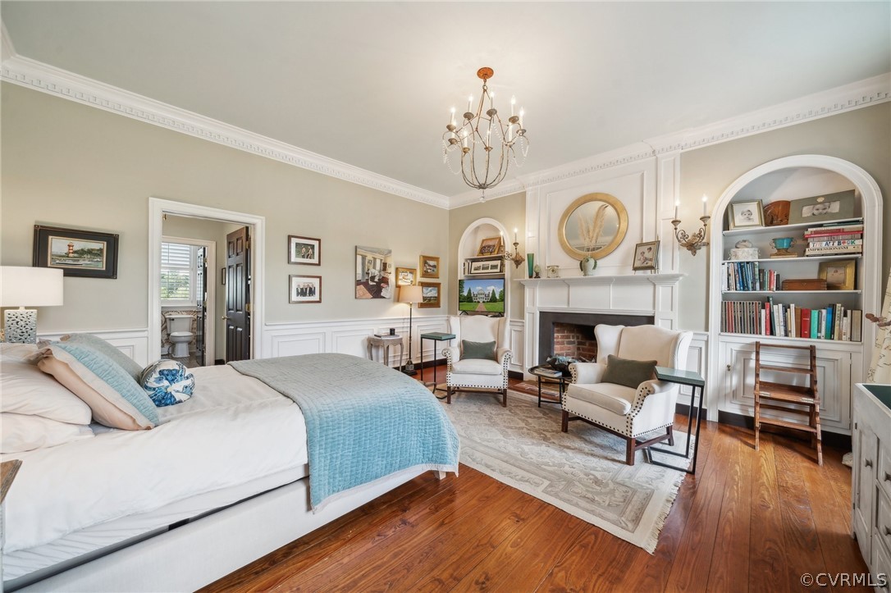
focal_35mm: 12
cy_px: 296
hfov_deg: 112.6
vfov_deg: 89.9
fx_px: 297
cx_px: 446
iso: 160
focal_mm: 12
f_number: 7.1
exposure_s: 1/6
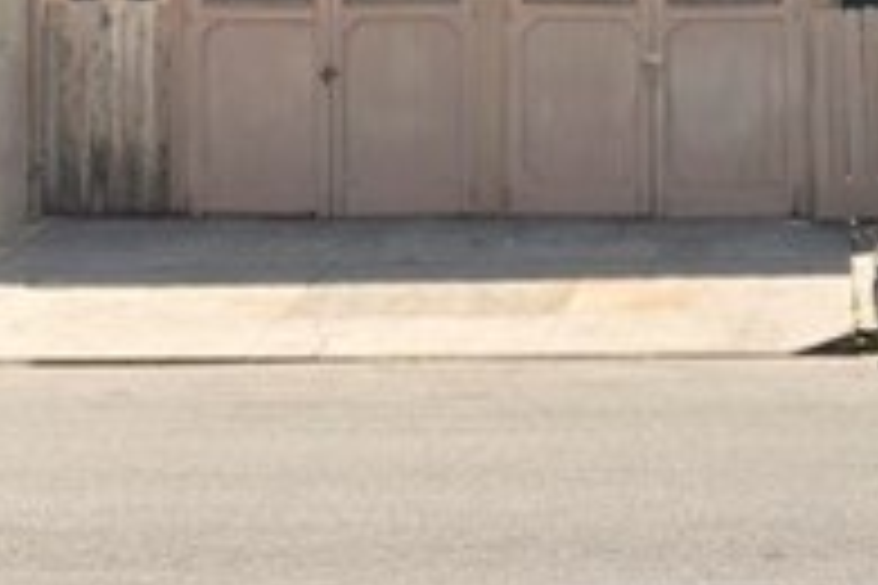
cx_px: 846
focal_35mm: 126
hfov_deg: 16.0
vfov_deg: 10.7
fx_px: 3073
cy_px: -88
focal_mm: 24
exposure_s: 1/30
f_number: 13
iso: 250
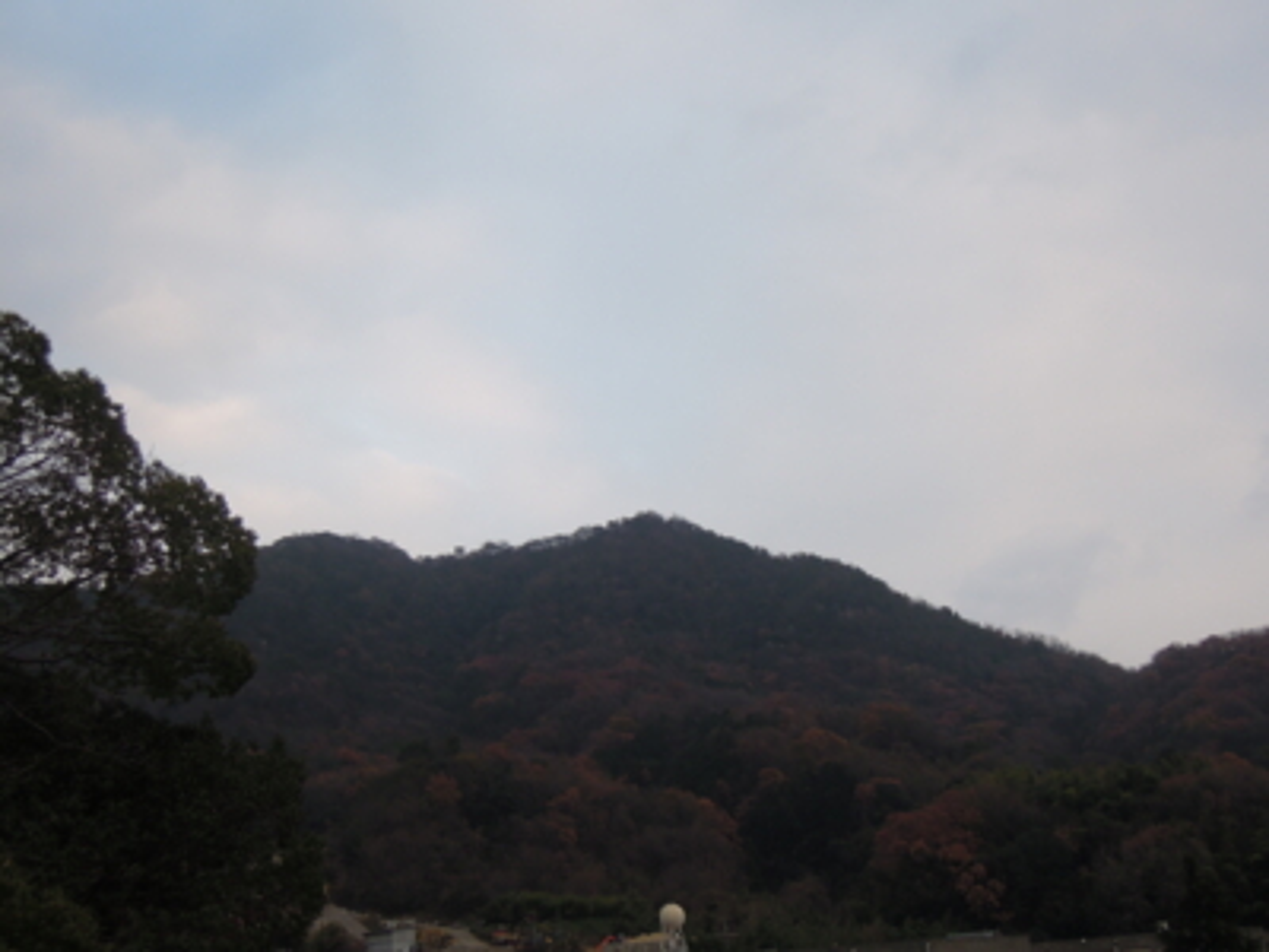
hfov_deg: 42.1
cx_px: 634
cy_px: 476
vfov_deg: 32.2
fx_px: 1650
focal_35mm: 45
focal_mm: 8.1
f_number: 3.5
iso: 160
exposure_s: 1/200
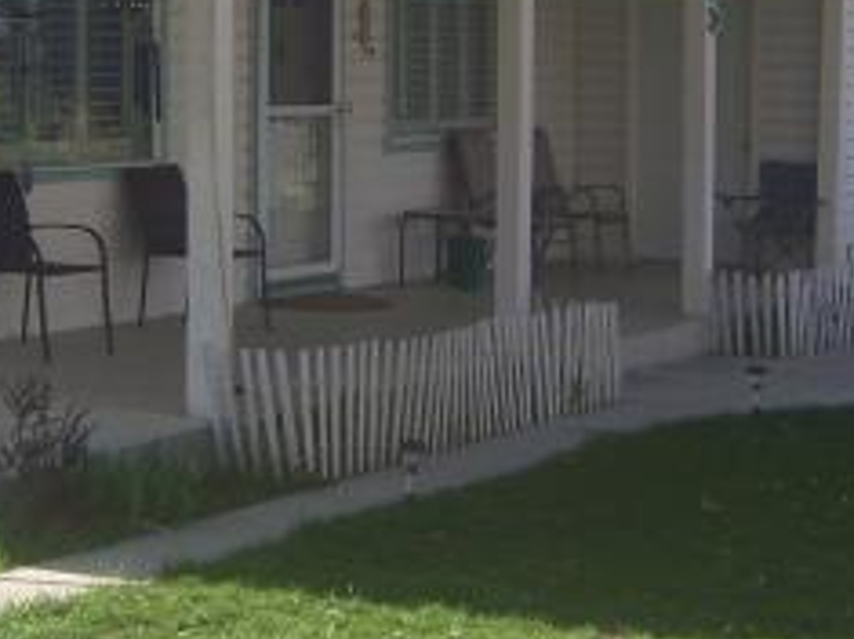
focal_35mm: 98
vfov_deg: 14.8
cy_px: 7
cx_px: 294
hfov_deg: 20.0
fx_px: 2416
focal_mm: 6.2
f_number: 2.8
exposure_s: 1/640
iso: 80
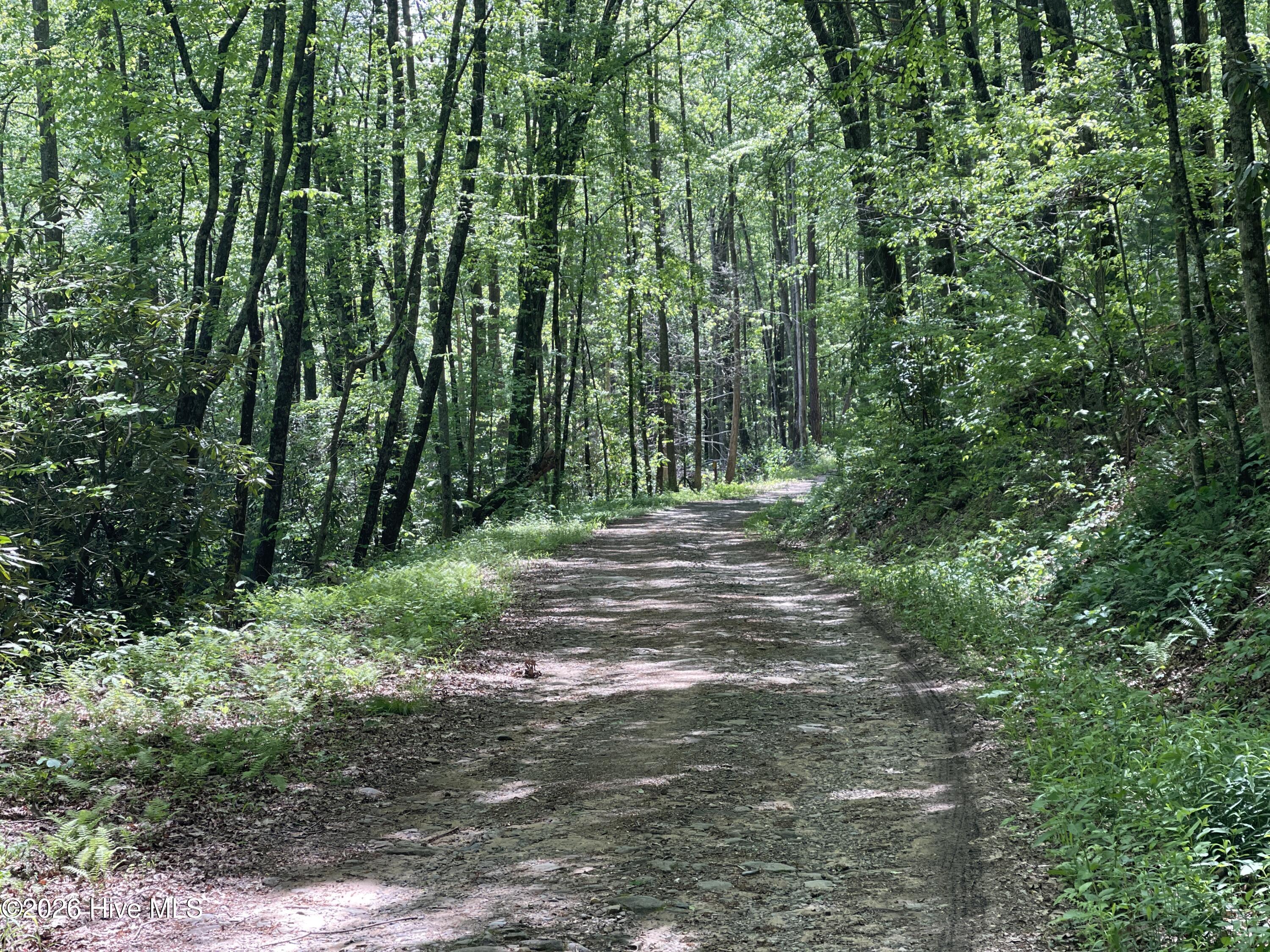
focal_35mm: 64
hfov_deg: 30.3
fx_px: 2348
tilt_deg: -3.0
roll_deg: +3.0
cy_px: 476
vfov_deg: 22.9
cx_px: 635
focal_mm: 7.5
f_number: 2.2
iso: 40
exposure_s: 1/121
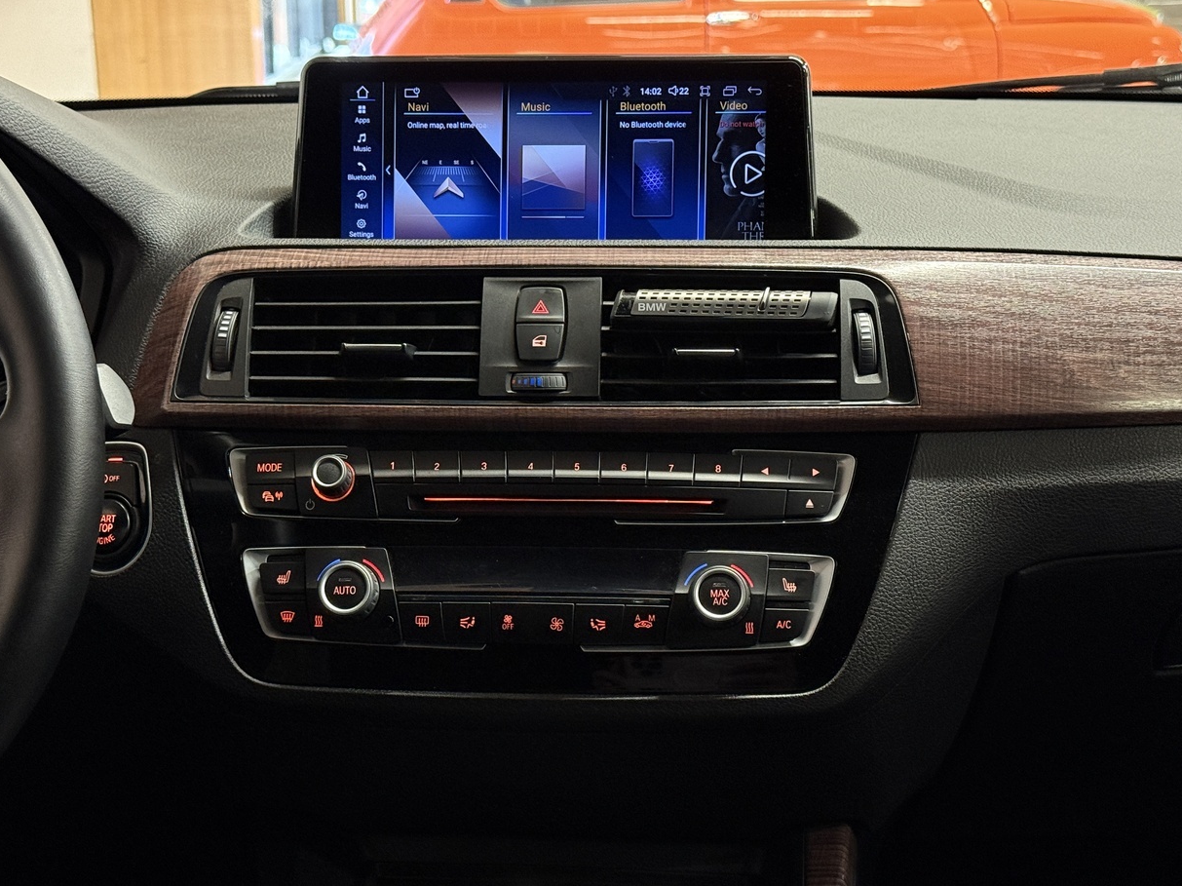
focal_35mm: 57
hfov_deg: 33.8
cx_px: 534
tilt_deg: -16.5
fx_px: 1946
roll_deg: +0.8
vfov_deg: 25.6
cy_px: 524
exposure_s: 1/50
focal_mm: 6.76
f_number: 1.78
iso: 250
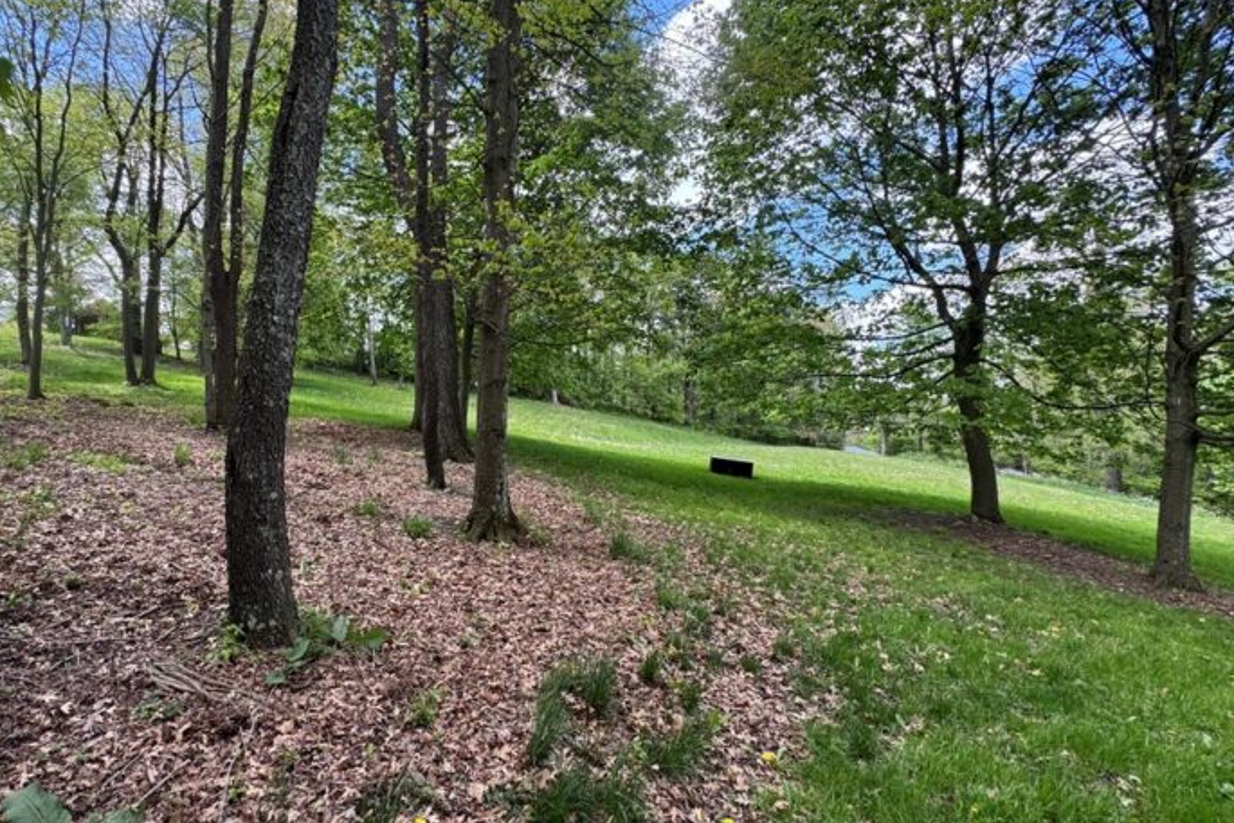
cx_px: 517
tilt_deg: +2.9
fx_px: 583
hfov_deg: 92.5
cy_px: 400
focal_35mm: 17
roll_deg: +0.2
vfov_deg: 70.5
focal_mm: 2.22
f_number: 2.2
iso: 40
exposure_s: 1/160
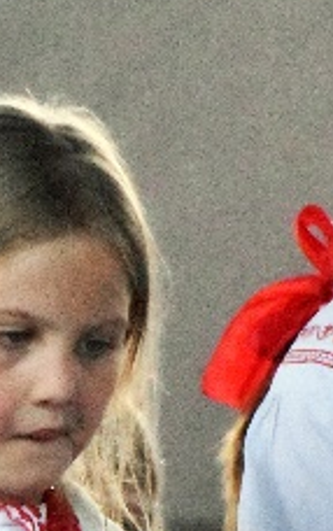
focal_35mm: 937
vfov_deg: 2.2
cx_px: -146
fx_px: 13568
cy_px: 487
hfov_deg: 1.4
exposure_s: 1/2500
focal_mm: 175
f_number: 16
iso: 25600
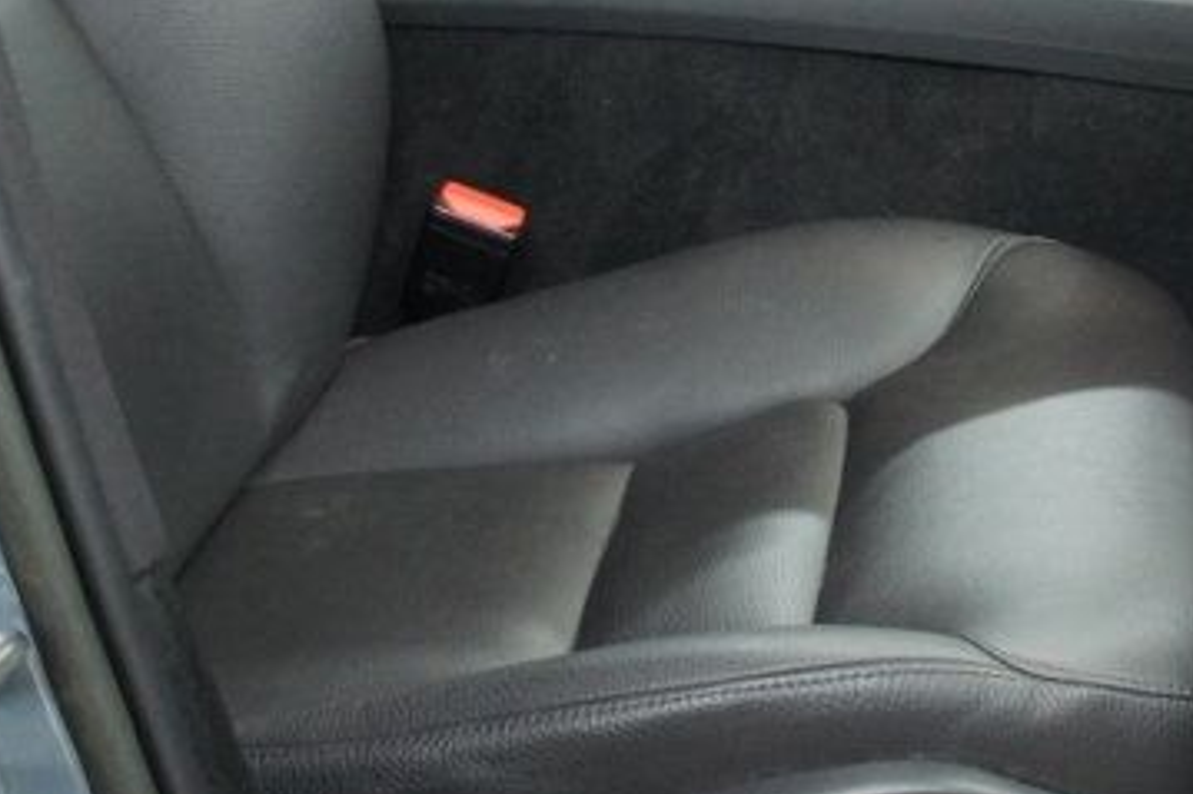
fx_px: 2550
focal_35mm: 77
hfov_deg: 24.5
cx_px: 1329
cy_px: 115
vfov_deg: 17.5
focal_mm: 18
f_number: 3.5
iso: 1600
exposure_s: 1/30
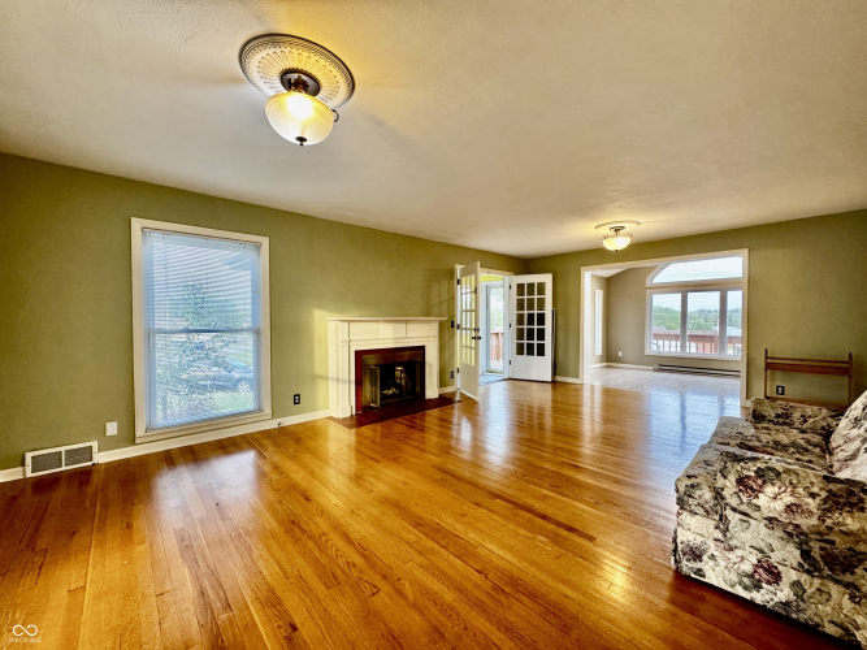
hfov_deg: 102.1
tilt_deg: -1.4
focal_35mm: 14
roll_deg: -0.1
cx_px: 434
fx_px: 351
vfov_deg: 85.7
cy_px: 325
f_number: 2.2
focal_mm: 2.22
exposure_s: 1/120
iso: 320
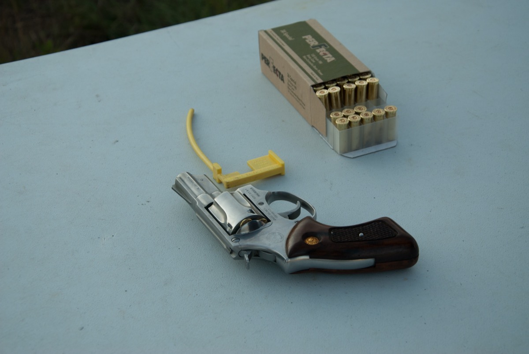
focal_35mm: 72
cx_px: 264
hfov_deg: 28.0
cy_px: 177
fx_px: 1059
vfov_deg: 19.0
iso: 200
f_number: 6.3
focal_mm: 48
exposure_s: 1/200
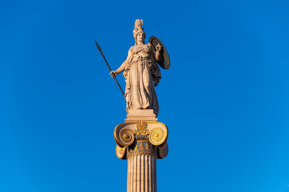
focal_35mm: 155
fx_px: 1243
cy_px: 96
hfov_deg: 13.3
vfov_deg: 8.8
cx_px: 144
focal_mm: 155
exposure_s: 1/400
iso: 100
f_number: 8
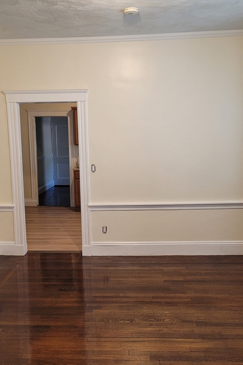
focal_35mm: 37
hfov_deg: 35.9
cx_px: 109
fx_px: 374
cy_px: 182
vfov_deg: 51.9
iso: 250
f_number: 1.8
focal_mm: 5.4
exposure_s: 1/60
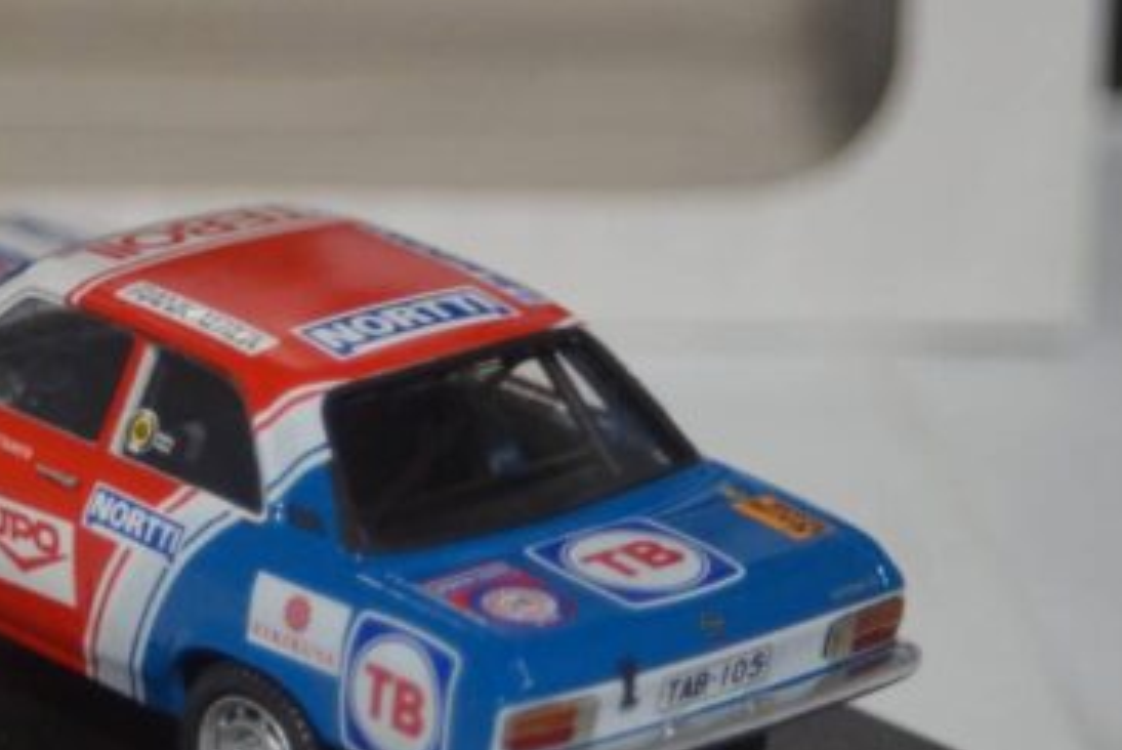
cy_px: 553
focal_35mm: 197
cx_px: 221
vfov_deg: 7.0
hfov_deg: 10.4
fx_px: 6145
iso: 2000
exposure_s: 1/160
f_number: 5.6
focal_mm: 80
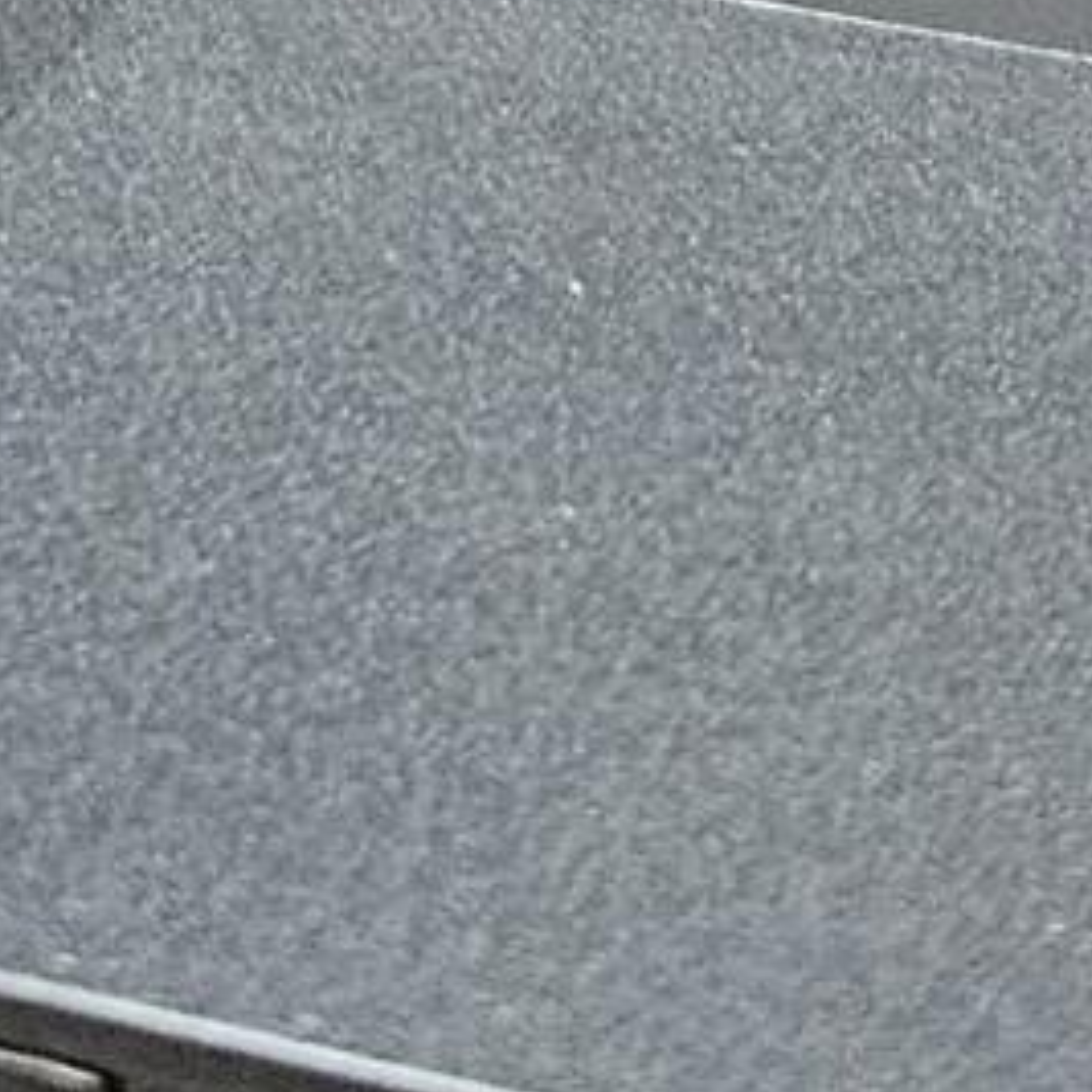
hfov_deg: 8.6
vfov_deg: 7.9
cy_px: -2094
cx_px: -834
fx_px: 6960
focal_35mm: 195
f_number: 1.8
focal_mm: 5.4
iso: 500
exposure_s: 1/100
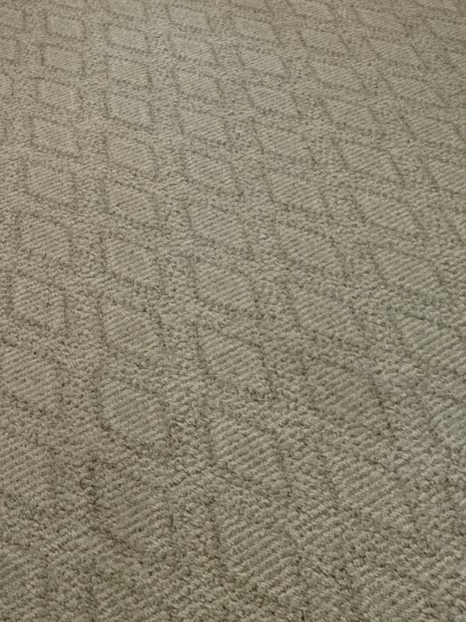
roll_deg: +3.5
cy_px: -237
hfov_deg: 22.3
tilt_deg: -16.2
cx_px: -272
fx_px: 916
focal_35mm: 51
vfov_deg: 28.6
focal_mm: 2.22
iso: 250
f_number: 2.2
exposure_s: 1/120
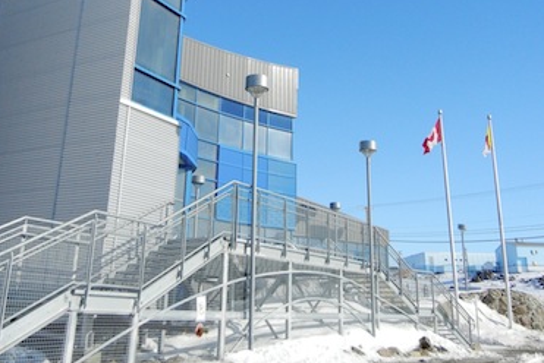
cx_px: 273
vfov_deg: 31.2
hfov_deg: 46.4
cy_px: 76
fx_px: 635
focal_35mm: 42
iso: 400
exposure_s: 1/1264
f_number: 7
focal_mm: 5.4
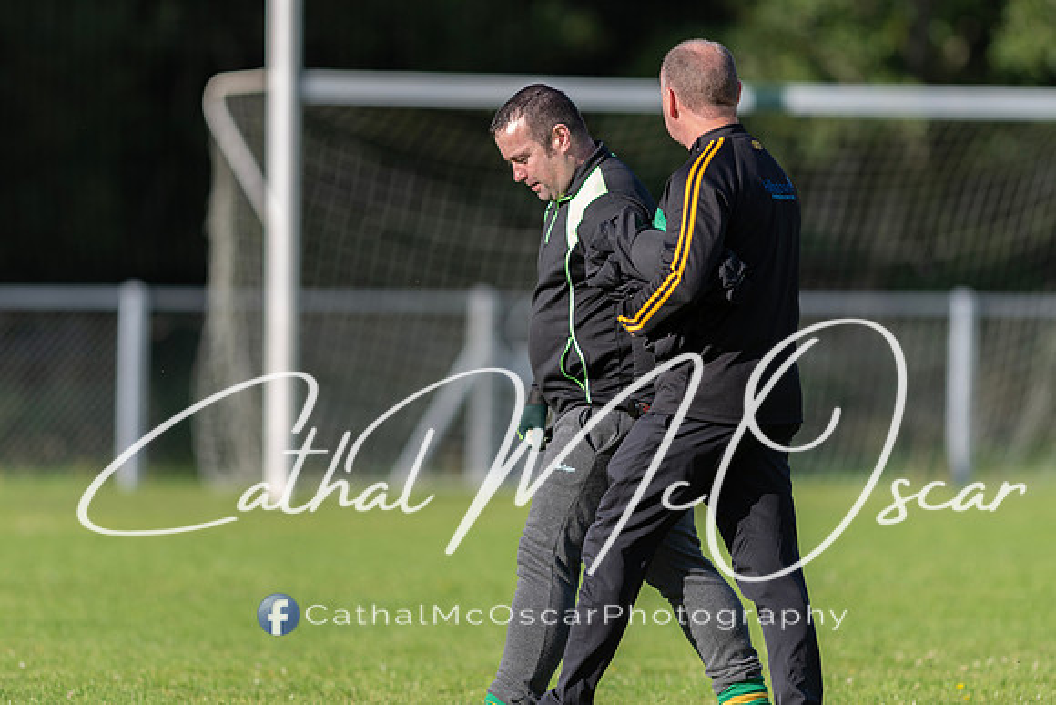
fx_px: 13202
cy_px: 352
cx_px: 528
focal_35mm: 450
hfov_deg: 4.6
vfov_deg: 3.1
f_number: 2.8
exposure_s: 1/1600
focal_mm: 300
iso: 140
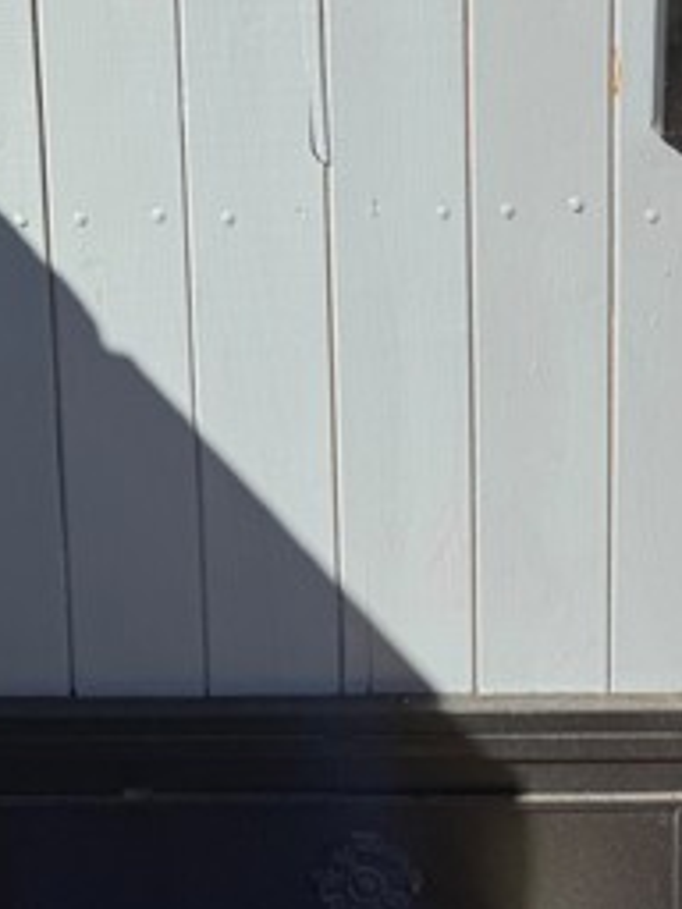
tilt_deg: -9.8
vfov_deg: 29.1
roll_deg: +1.3
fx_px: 1576
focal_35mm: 60
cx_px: 124
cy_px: -92
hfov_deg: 24.0
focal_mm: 6.76
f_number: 1.78
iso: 80
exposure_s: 1/3247
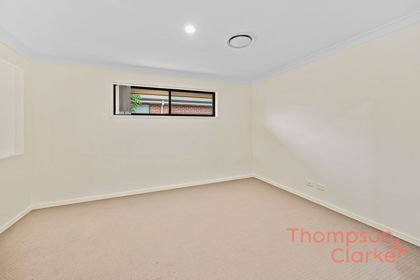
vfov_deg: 81.3
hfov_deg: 104.2
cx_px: 210
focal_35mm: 14
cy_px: 140
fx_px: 163
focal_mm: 14
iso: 100
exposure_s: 1/1.67
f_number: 4
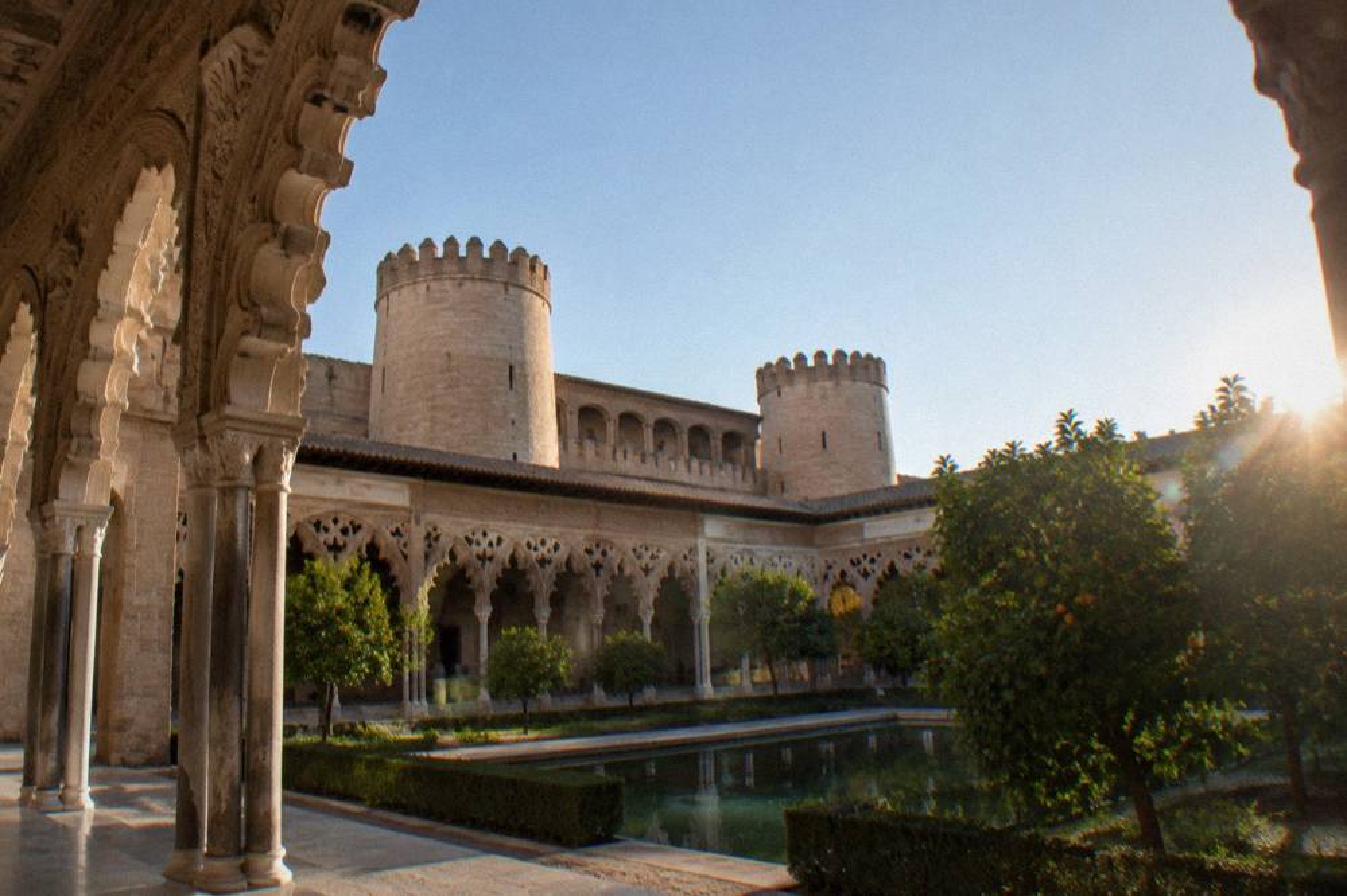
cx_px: 674
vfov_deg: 33.4
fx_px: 1496
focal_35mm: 40
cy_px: 448
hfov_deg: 48.5
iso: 200
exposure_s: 1/100
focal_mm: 40
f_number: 11
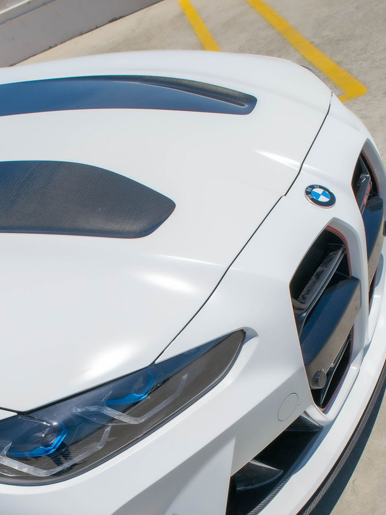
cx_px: 154
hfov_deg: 30.8
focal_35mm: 47
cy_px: 411
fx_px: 699
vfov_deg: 38.9
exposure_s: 1/2000
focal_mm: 20
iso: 220
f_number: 8
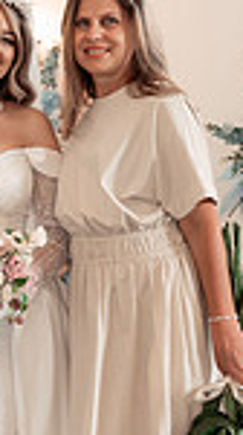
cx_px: -48
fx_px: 1011
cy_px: 212
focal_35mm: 88
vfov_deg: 24.2
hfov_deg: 13.3
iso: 1600
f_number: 3.5
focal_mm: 28
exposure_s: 1/200
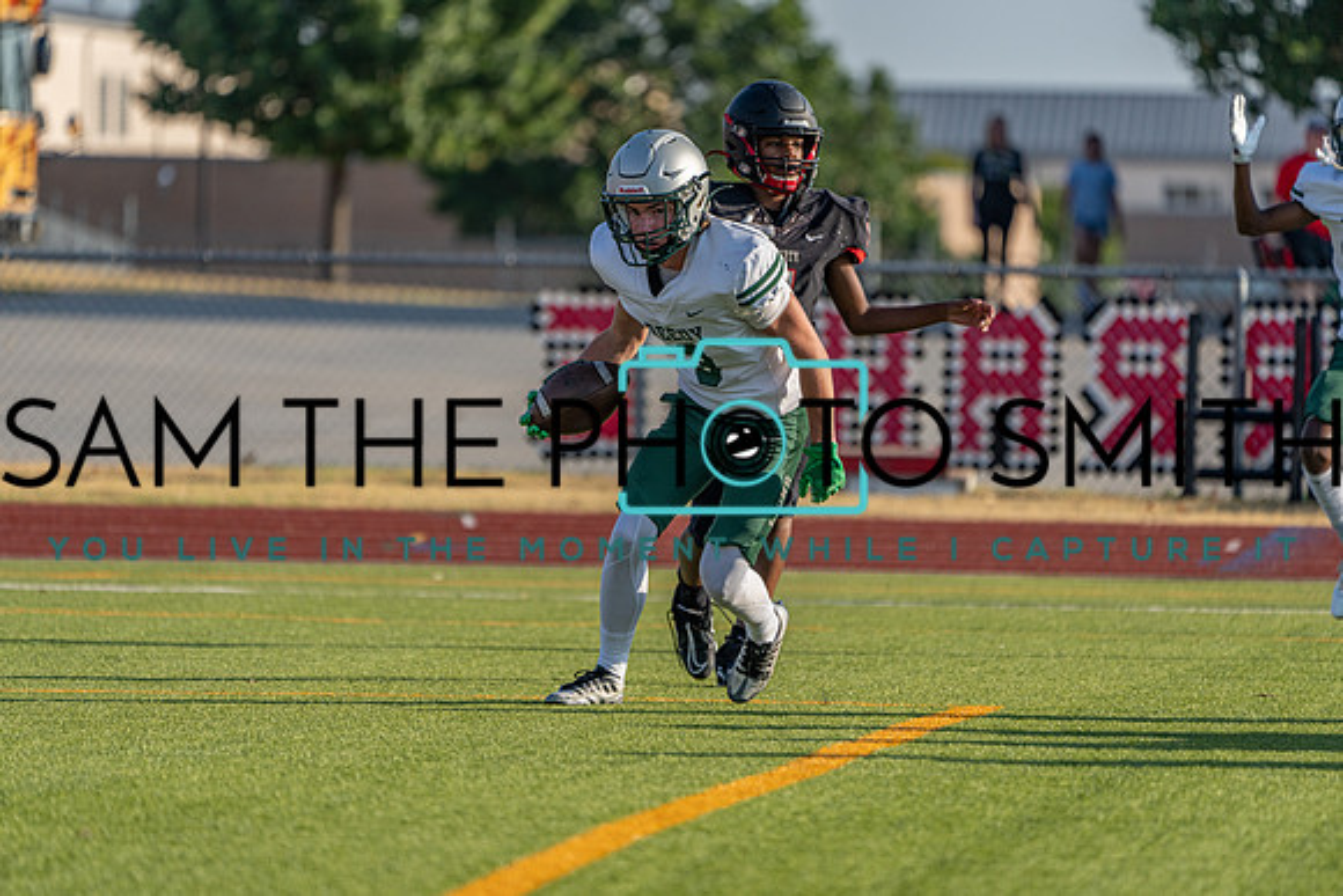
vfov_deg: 3.4
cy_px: 448
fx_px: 14925
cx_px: 672
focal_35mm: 400
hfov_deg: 5.2
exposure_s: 1/1250
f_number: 5.6
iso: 320
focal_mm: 400
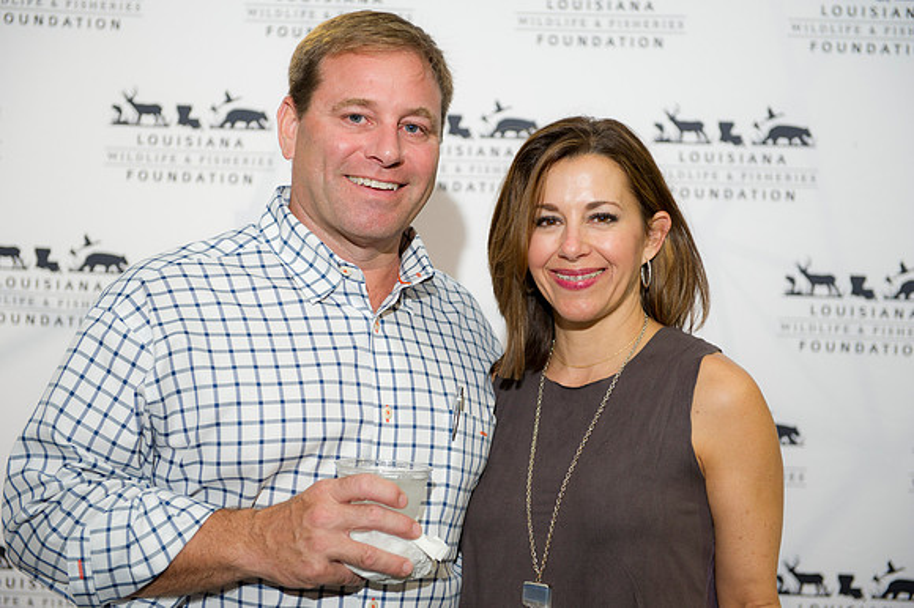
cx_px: 457
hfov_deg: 32.4
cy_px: 304
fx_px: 1573
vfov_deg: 21.9
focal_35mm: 62
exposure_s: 1/125
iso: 800
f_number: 3.5
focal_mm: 62
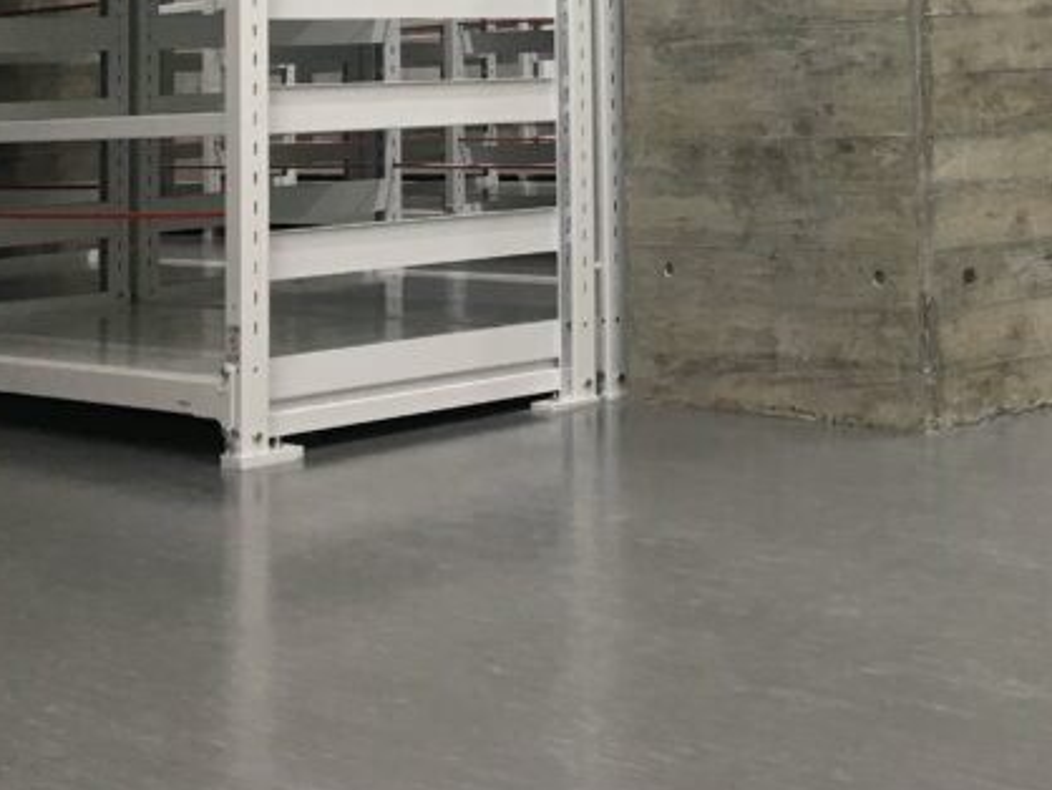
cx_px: 1097
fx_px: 2159
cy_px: -106
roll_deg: +3.4
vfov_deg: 19.7
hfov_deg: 25.7
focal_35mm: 71
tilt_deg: +3.5
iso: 80
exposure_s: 1/30
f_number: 2.2
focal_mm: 4.15
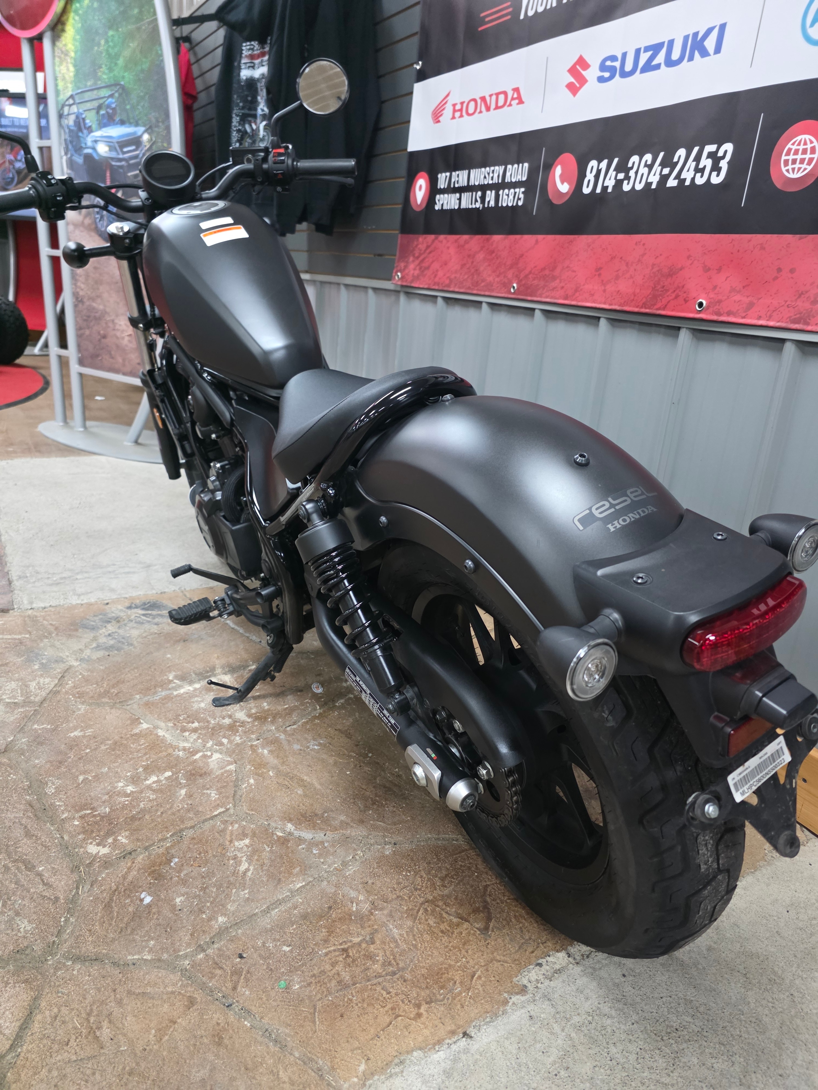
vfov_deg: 73.9
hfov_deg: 58.9
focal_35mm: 23
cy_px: 545
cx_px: 409
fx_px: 725
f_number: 1.7
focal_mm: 6.3
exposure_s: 1/120
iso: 1250
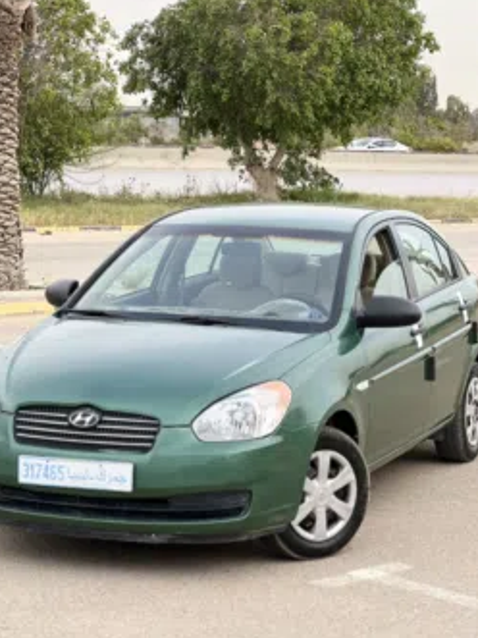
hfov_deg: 15.9
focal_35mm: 93
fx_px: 1713
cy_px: 272
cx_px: 241
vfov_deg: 21.1
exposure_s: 1/121
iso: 25
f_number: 2.8
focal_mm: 9
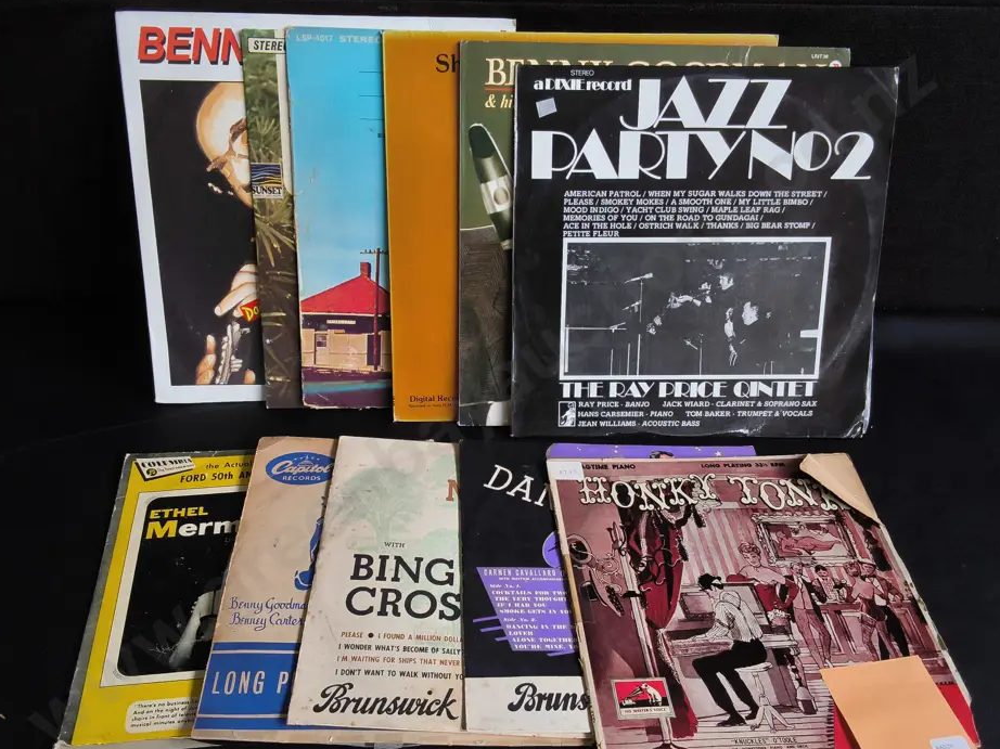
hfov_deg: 60.0
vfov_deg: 46.7
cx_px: 482
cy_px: 402
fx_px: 866
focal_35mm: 30
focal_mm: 2.87
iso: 32
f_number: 2
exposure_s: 1/105
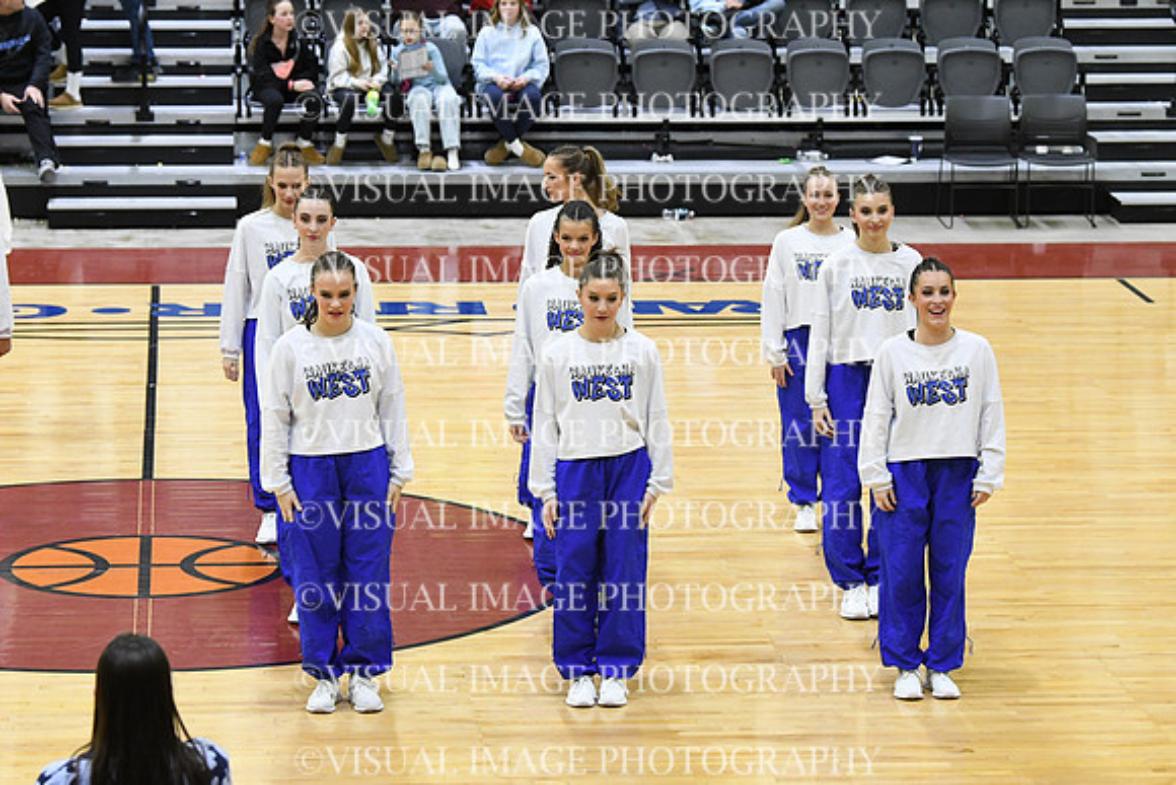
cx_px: 588
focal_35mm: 129
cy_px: 392
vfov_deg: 10.6
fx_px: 4215
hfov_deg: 15.9
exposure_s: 1/250
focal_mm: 86
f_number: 4
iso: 4000
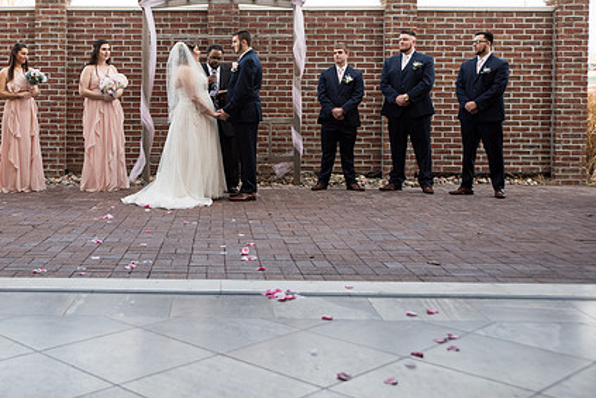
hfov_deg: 40.6
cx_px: 194
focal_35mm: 48
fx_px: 795
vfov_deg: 27.9
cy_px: 131
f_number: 3.5
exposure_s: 1/200
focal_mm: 35
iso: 100
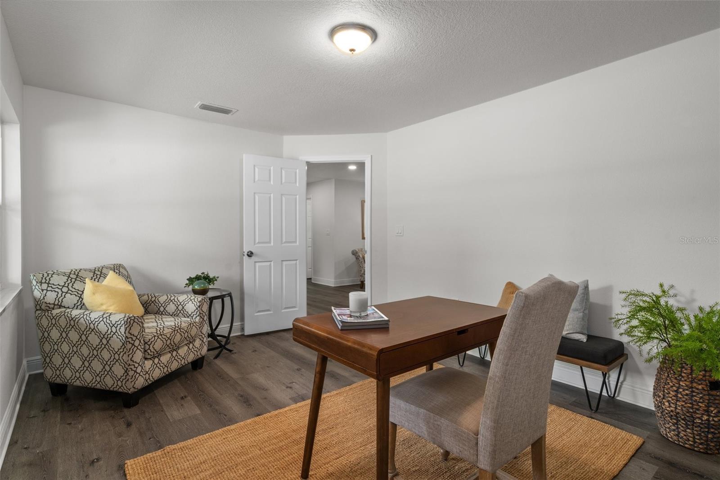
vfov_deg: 70.4
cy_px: 240
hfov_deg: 93.3
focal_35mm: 17
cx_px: 360
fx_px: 340
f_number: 8
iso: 320
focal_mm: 17
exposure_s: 1/2.5
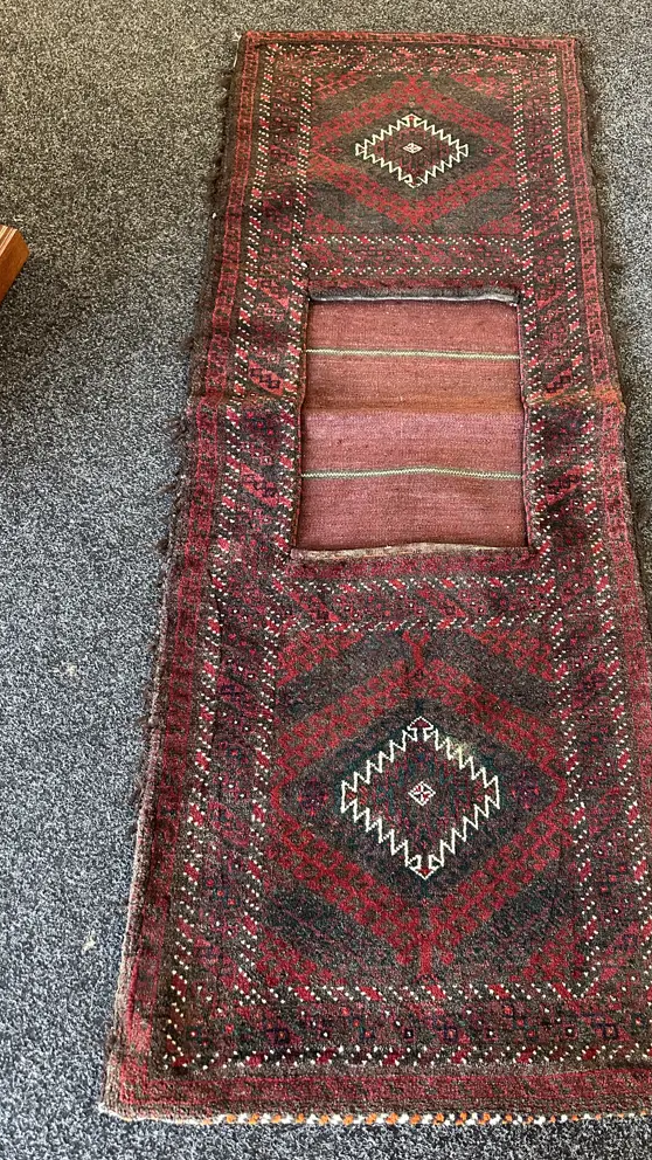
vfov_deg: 69.9
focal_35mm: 27
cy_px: 571
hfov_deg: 42.2
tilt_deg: -63.9
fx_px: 830
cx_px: 446
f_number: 1.78
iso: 640
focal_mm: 6.86
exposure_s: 1/50
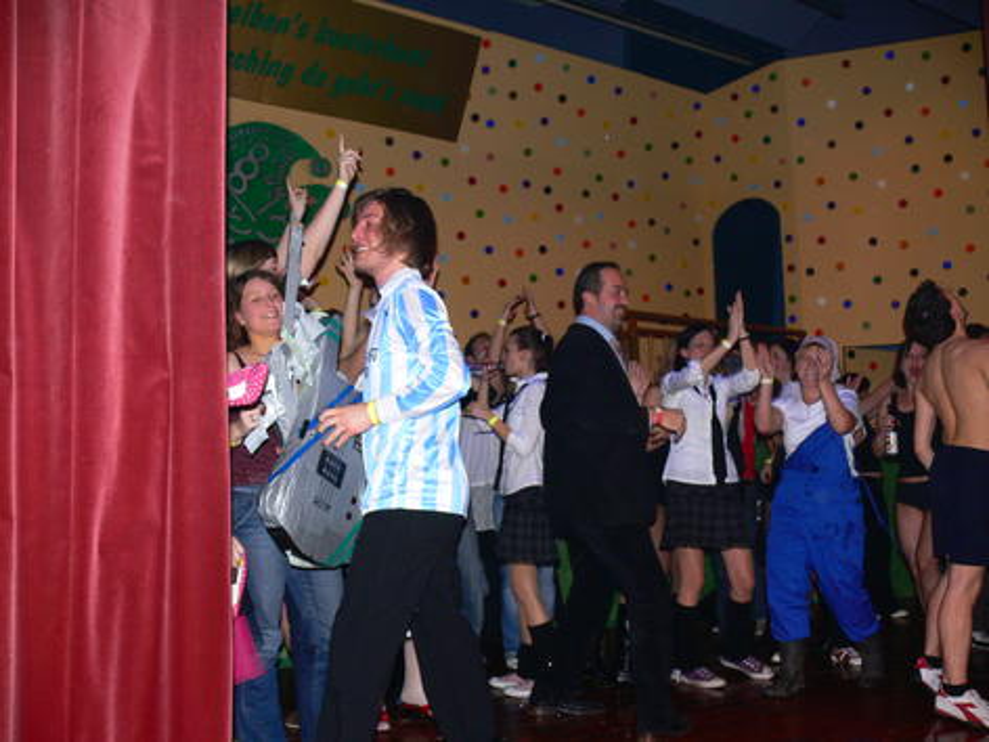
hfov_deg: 52.6
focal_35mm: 35
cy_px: 371
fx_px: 1000
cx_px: 494
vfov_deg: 40.7
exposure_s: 1/30
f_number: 2.8
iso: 100
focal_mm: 7.4
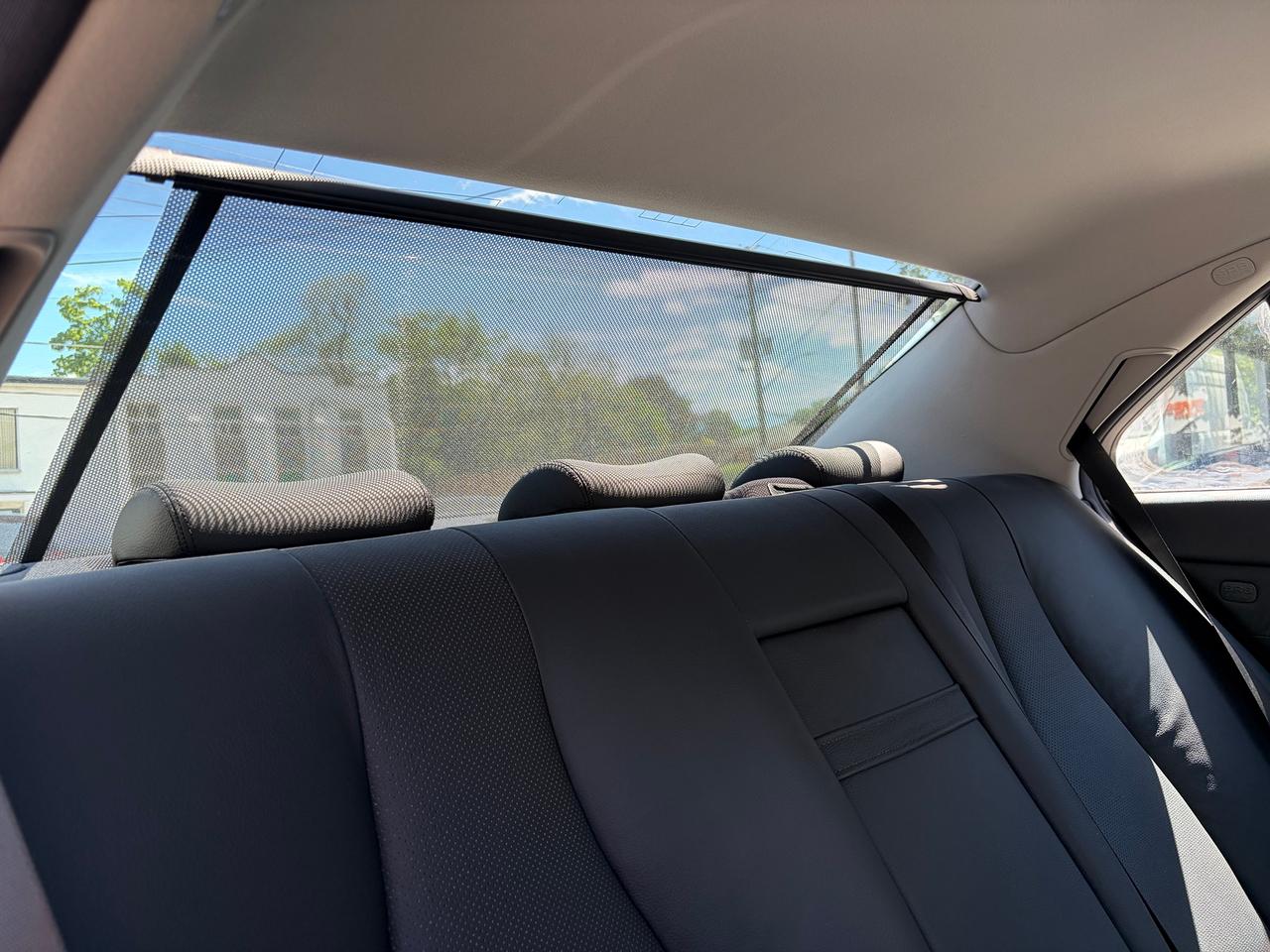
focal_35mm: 26
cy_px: 476
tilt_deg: +2.0
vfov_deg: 53.1
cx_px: 635
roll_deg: +4.1
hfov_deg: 67.3
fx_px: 954
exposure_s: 1/278
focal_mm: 5.96
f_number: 1.6
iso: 40
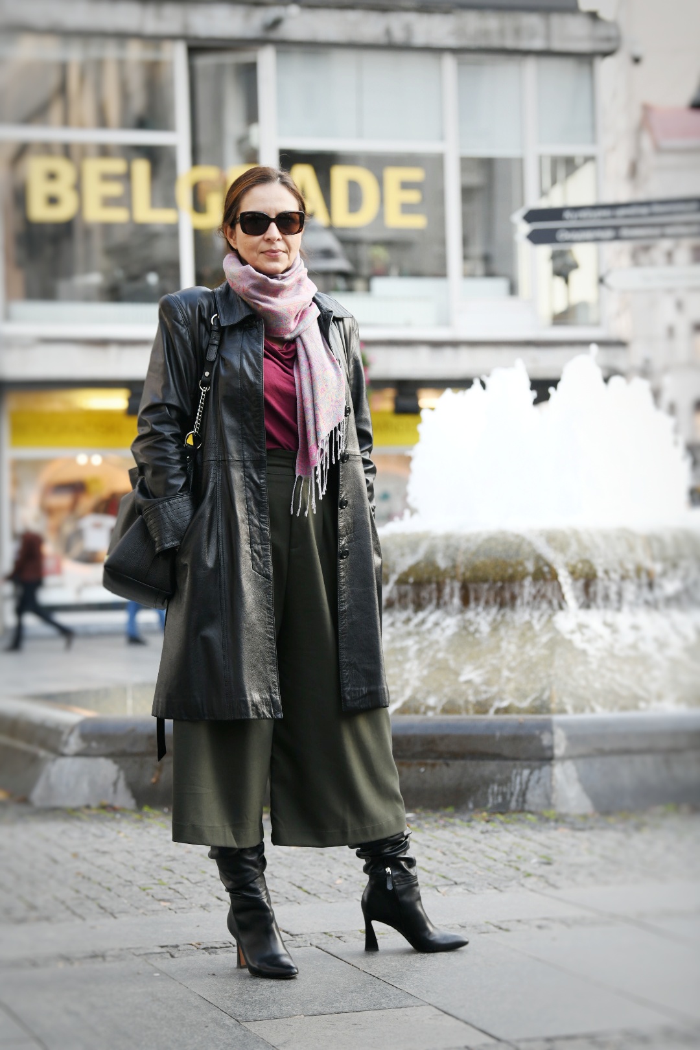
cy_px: 525
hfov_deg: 15.9
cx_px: 350
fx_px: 2508
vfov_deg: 23.6
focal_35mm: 86
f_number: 4
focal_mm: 86
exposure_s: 1/250
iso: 500
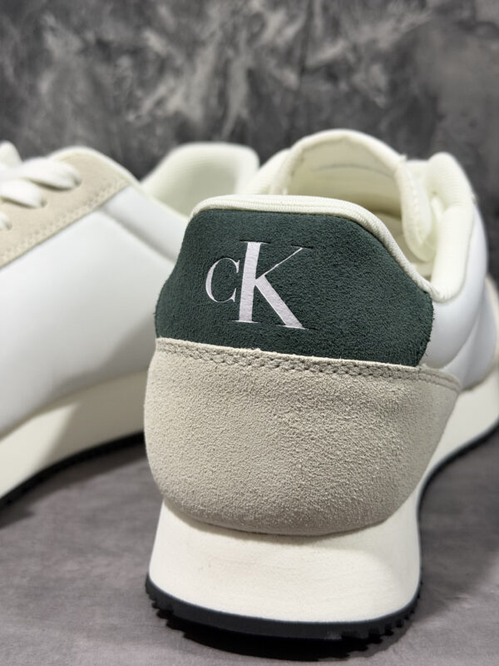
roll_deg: -0.6
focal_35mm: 48
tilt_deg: -13.2
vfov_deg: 39.7
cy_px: 333
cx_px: 250
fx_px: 923
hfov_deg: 30.3
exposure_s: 1/40
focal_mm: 6.76
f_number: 1.78
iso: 320
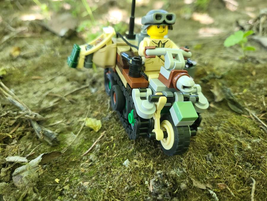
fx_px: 201
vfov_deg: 53.1
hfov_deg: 67.3
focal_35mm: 26
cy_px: 100
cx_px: 134
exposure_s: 1/100
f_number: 1.8
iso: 125
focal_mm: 4.25
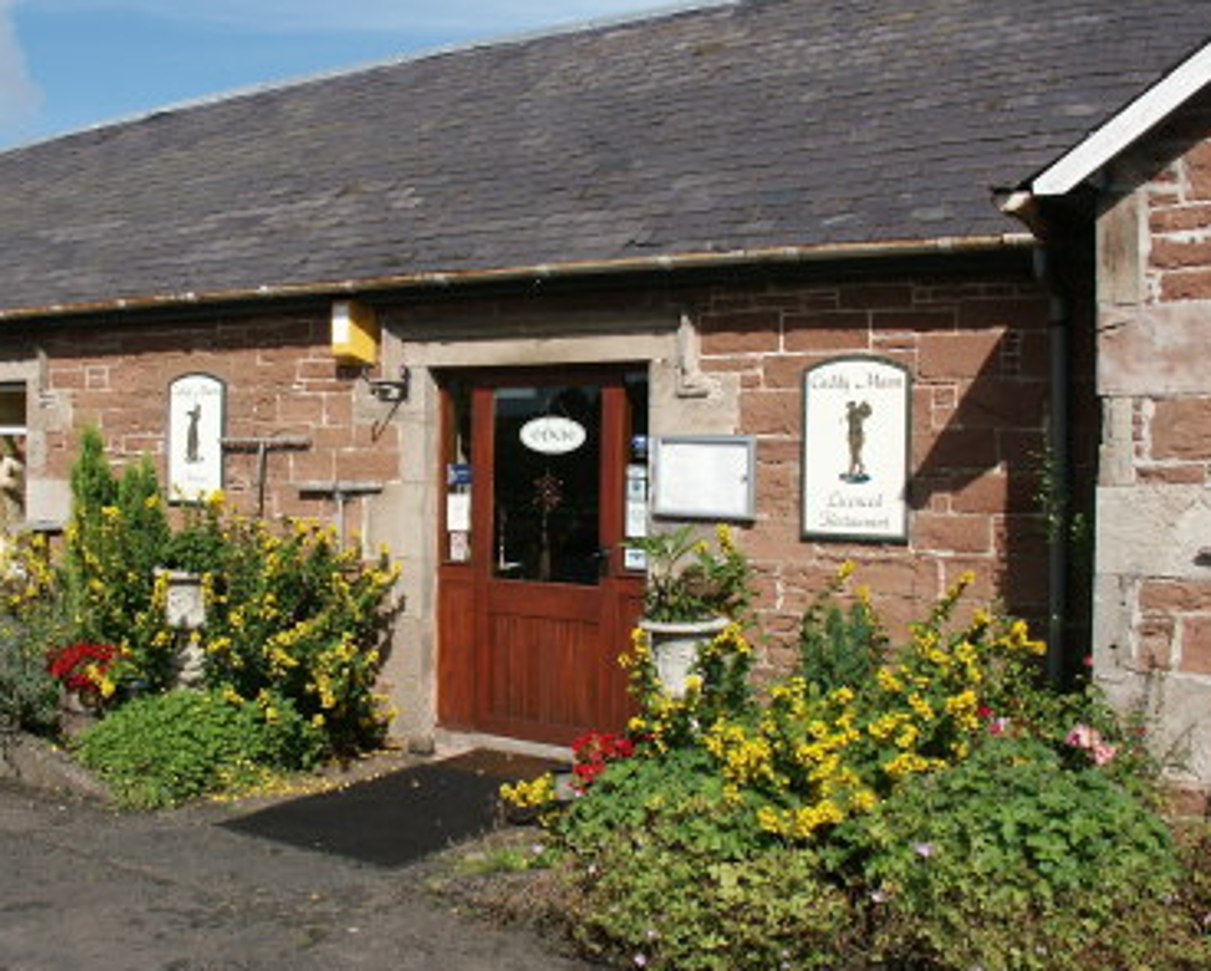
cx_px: 520
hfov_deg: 47.8
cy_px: 461
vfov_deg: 39.2
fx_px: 1363
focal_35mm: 38
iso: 100
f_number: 4.5
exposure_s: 1/1000
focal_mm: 7.21
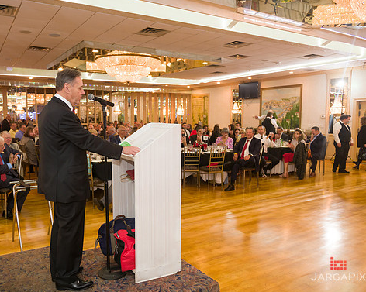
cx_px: 161
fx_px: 325
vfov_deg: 48.5
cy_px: 148
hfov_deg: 58.6
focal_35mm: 30
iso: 1000
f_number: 3.2
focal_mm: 26
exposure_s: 1/125
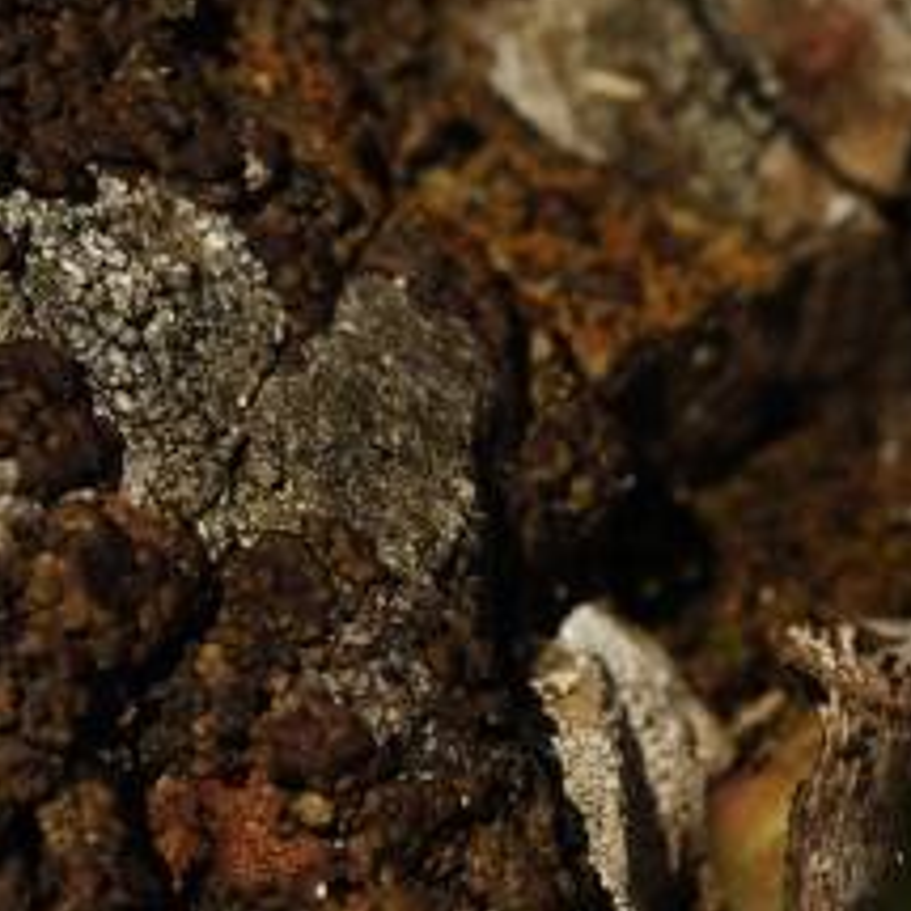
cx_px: 674
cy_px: 830
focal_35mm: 404
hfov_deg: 4.3
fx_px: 12017
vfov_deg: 4.3
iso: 100
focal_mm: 85
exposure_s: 1/320
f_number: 10
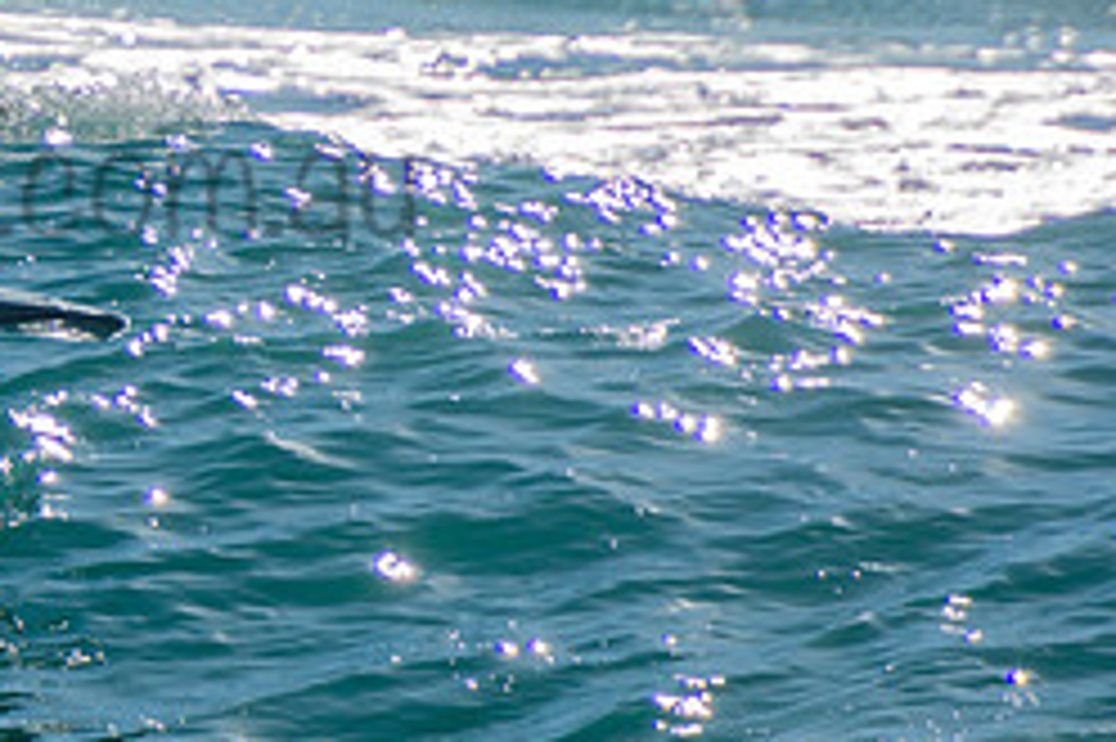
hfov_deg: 1.5
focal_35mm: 1406
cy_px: 133
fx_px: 43556
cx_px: -58
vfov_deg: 1.0
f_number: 5.6
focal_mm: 400
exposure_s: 1/1600
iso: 160
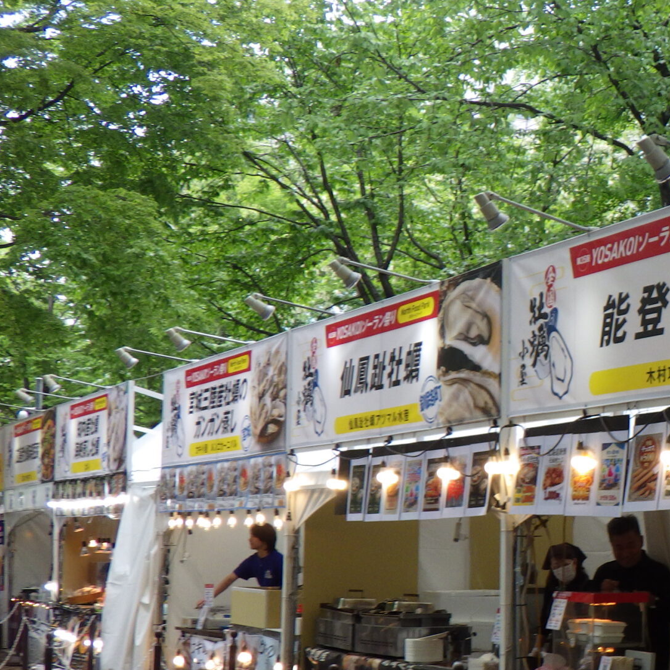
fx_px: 1555
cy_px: 454
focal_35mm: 71
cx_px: 716
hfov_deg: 23.0
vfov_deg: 24.2
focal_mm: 6.1
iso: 125
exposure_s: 1/160
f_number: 3.8
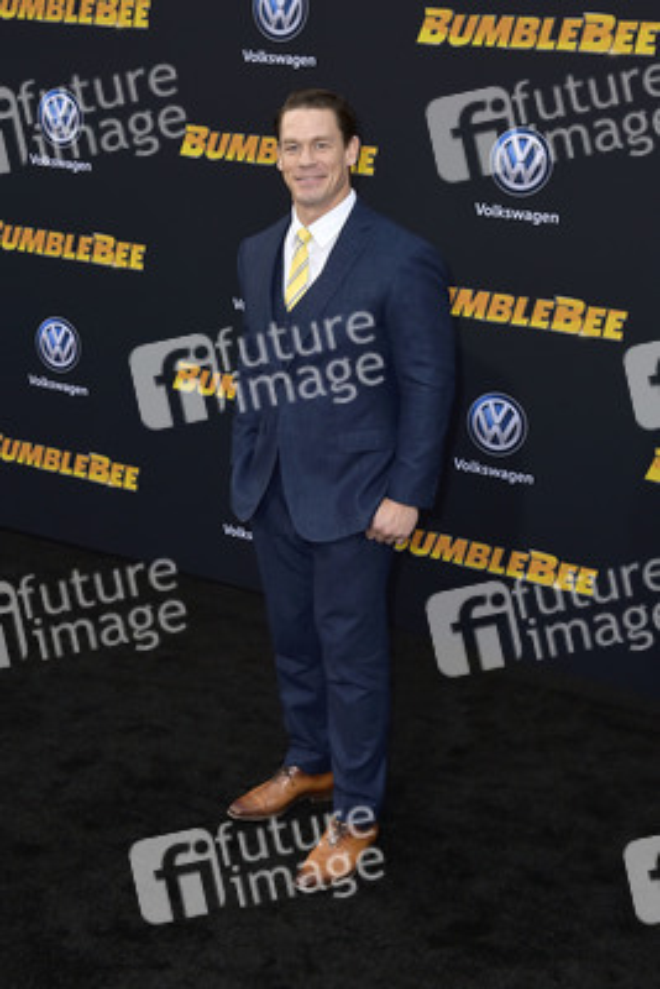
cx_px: 330
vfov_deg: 41.1
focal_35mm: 48
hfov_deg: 28.1
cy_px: 494
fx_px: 1319
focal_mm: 48
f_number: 6.3
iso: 250
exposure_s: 1/250
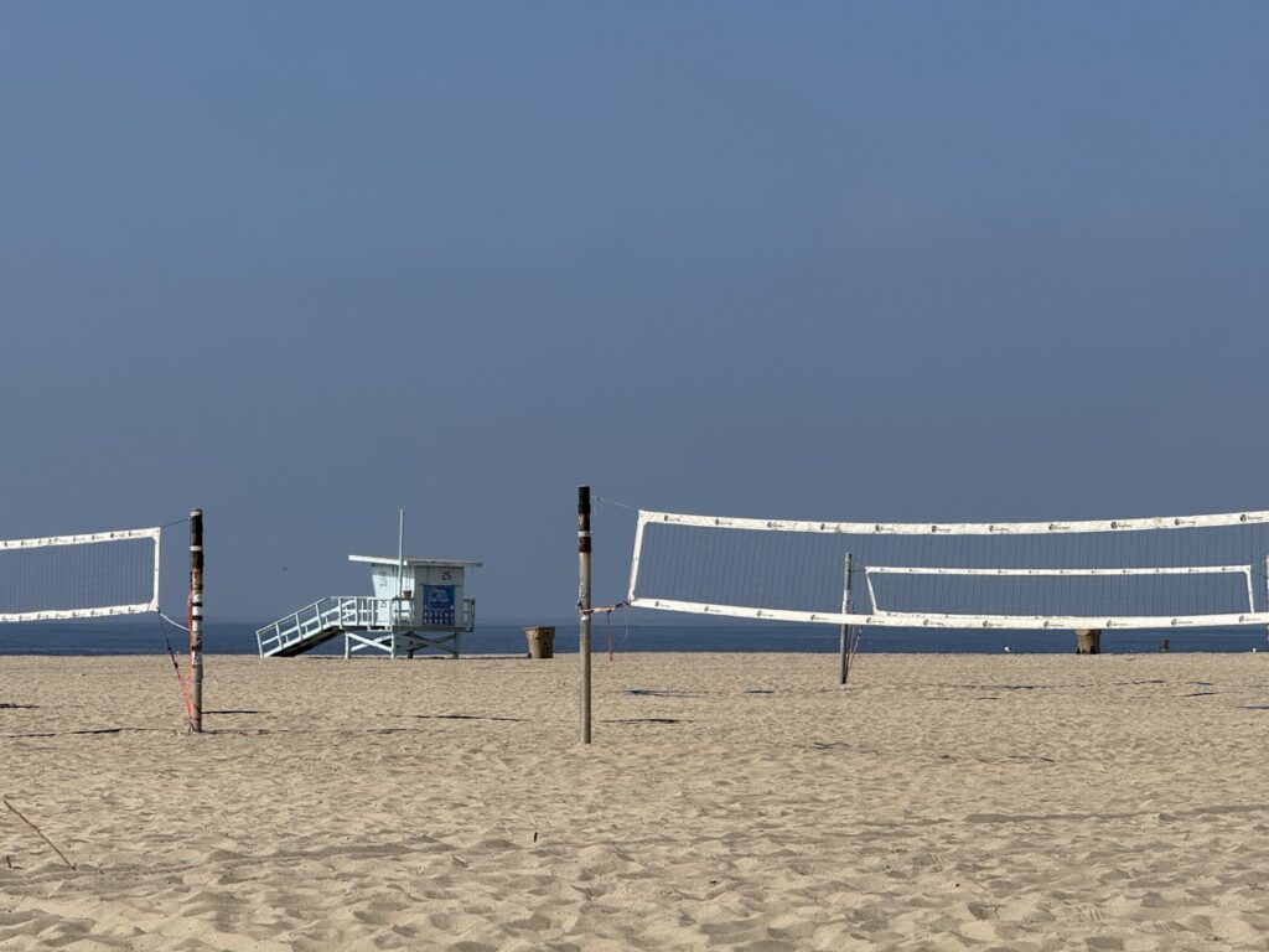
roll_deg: -0.2
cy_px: 476
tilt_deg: +2.7
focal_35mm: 120
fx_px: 4399
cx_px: 634
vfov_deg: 12.3
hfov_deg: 16.4
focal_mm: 15.66
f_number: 2.8
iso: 50
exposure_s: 1/3344
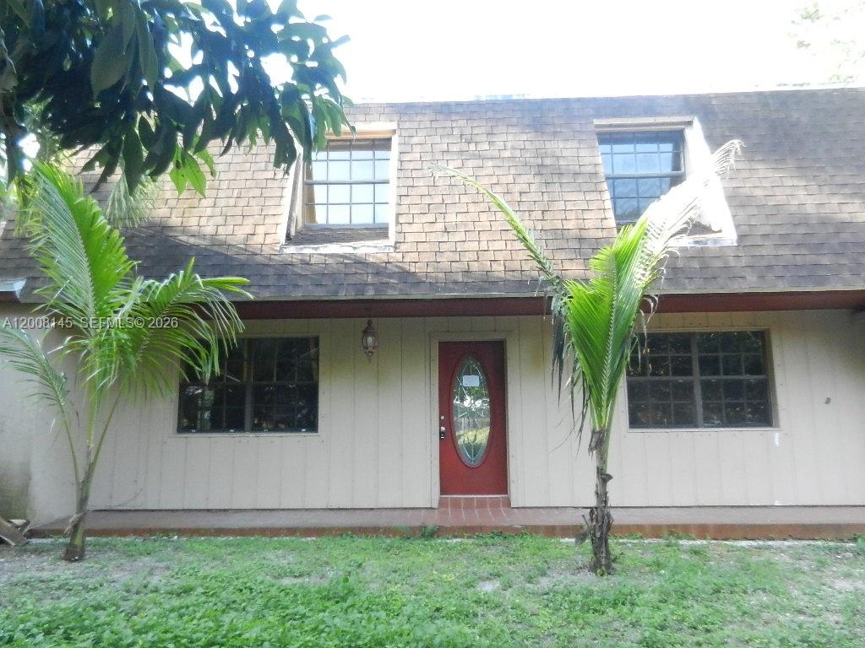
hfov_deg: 69.4
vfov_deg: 54.9
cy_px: 324
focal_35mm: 25
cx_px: 432
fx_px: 625
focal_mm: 4.5
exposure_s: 1/125
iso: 640
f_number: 3.5
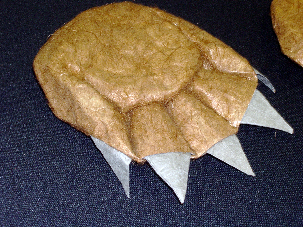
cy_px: 114
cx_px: 152
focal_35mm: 87
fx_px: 762
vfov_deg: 17.0
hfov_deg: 22.5
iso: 168
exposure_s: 1/30
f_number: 11.6
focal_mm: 18.4
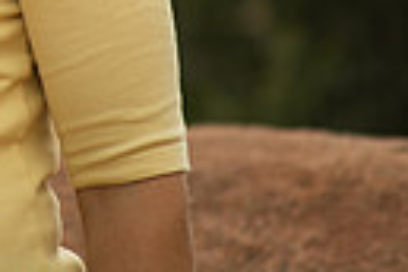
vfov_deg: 3.6
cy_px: -332
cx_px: -402
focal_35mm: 381
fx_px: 4318
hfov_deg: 5.3
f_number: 2.8
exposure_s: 1/1000
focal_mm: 85
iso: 200
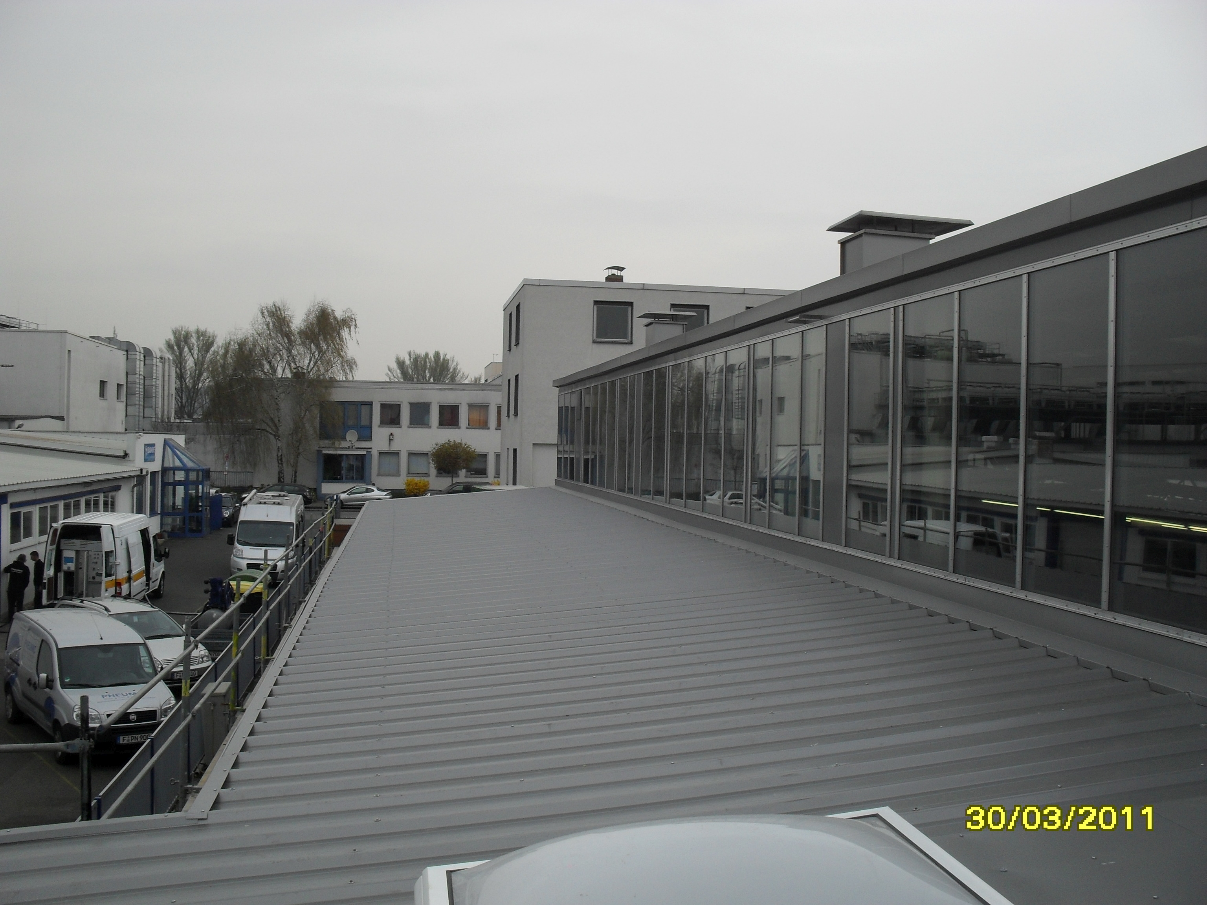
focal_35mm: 35
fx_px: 1220
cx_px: 604
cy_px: 452
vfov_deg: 40.7
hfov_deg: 52.6
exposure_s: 1/125
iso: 100
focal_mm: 6.3
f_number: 8.4
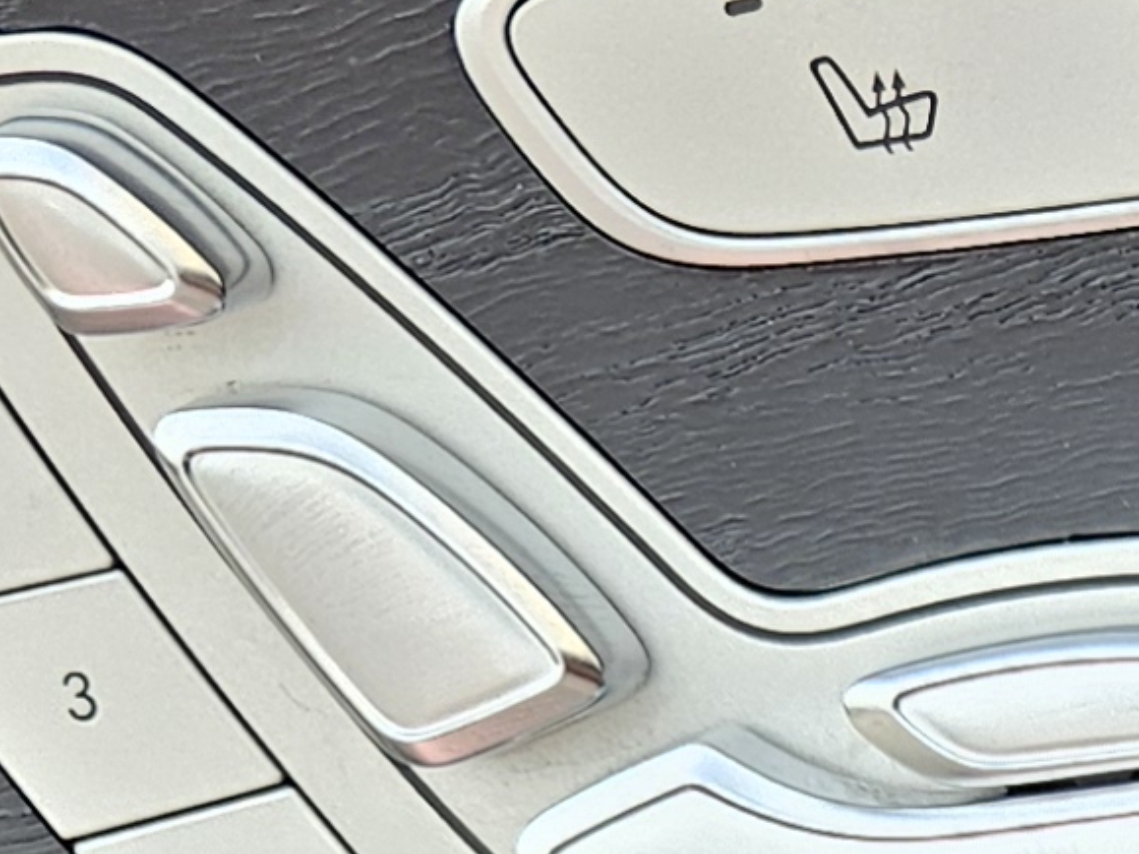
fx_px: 5231
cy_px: 2078
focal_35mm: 159
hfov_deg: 11.6
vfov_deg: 8.5
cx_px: 2001
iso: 25
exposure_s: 1/180
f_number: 1.8
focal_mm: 5.4
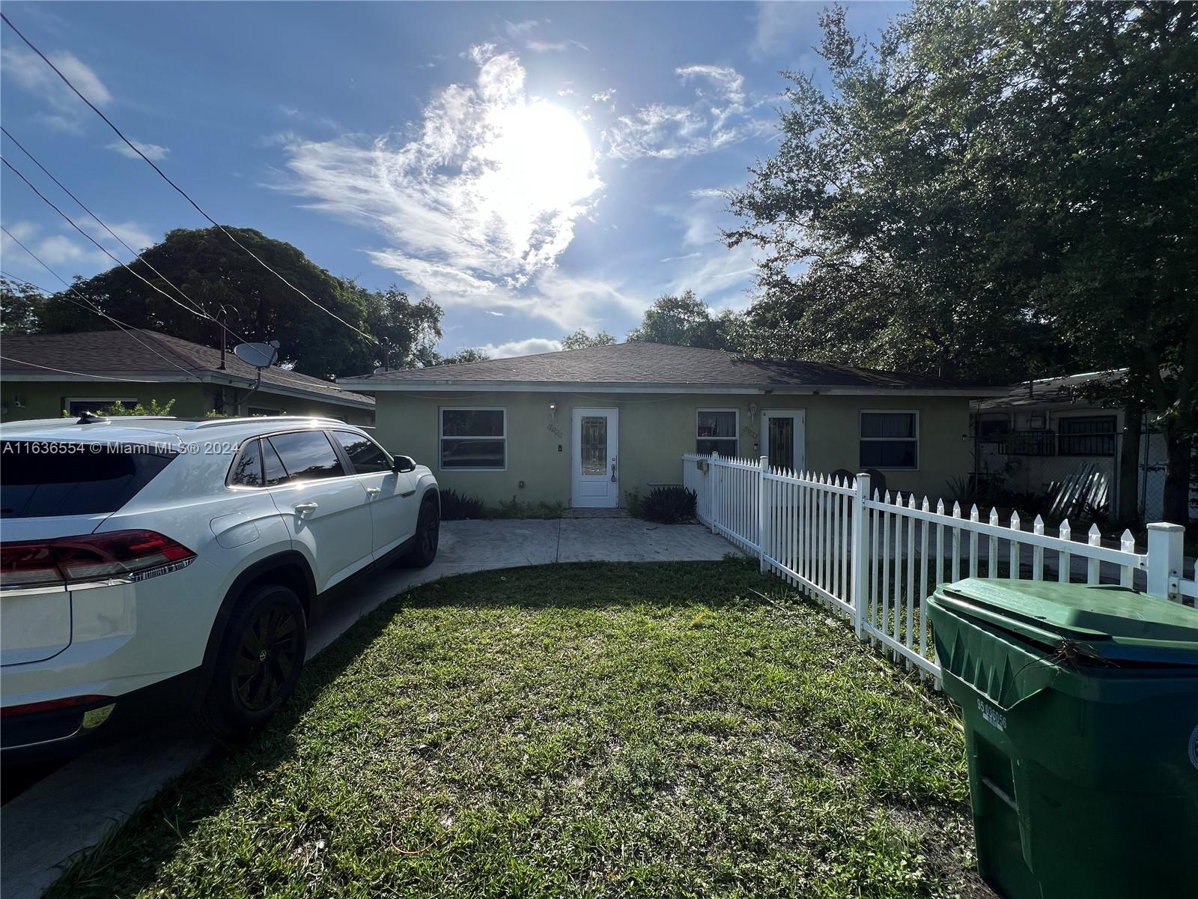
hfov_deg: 106.2
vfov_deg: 89.9
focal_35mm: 13
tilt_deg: -1.3
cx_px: 599
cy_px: 450
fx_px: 450
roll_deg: -0.1
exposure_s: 1/1393
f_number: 1.8
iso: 32
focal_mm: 1.57
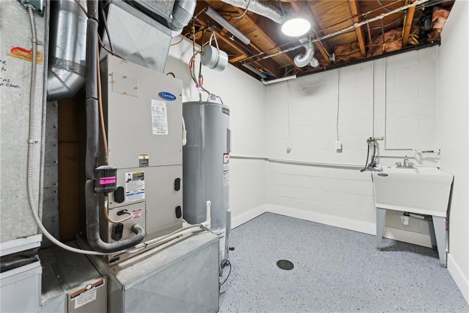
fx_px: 182
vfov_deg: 81.2
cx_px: 234
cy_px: 156
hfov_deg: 104.2
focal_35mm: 14
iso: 50
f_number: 11
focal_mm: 14
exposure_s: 1/2.5
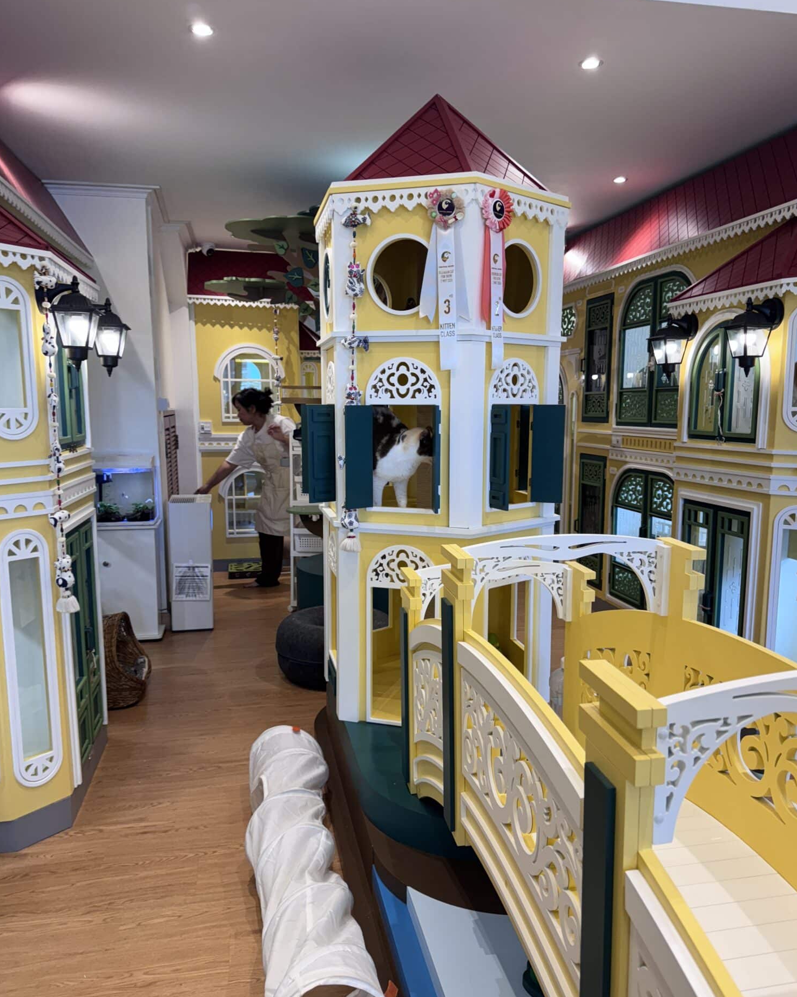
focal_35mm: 26
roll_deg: -0.4
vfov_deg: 66.0
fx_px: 767
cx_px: 404
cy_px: 512
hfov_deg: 54.9
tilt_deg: -6.1
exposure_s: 1/100
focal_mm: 6.76
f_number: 1.78
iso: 125
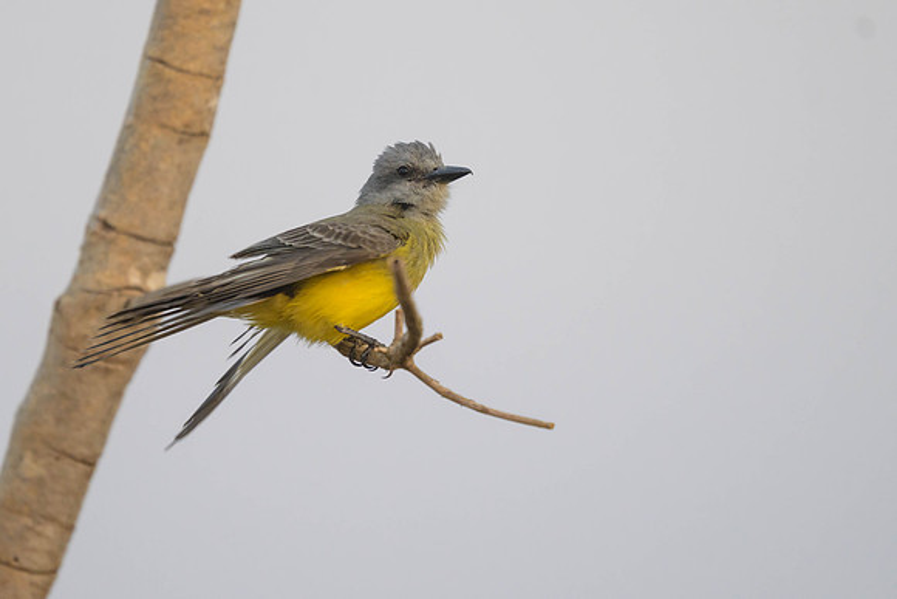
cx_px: 396
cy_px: 250
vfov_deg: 1.6
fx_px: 21377
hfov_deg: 2.4
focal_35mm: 858
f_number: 4
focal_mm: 560
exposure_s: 1/640
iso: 640
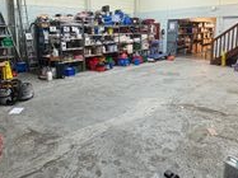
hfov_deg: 59.8
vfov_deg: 46.2
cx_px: 104
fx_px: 206
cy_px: 64
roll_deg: +1.7
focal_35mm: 30
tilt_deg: -8.0
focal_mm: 2.22
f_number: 2.2
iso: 400
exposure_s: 1/50
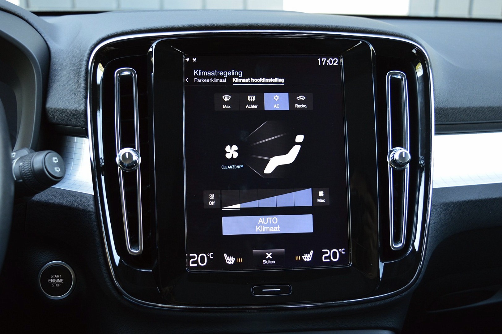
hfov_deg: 51.3
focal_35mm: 38
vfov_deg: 35.4
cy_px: 167
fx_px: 522
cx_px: 251
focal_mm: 25
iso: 800
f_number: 4.5
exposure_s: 1/60
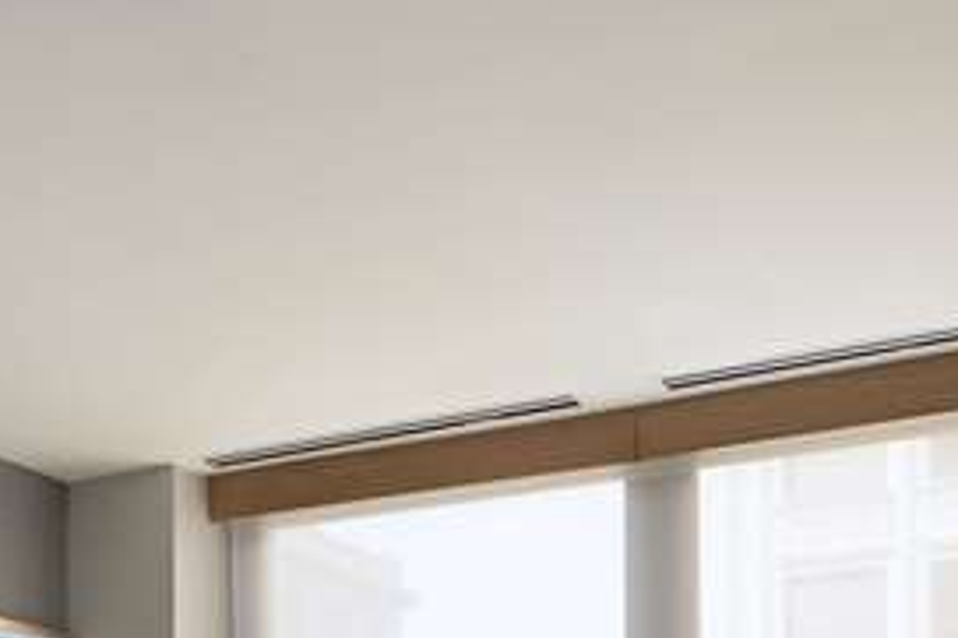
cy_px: 945
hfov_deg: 30.5
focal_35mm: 64
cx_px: 153
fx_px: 1702
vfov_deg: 18.8
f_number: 13
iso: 200
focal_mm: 17
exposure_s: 2
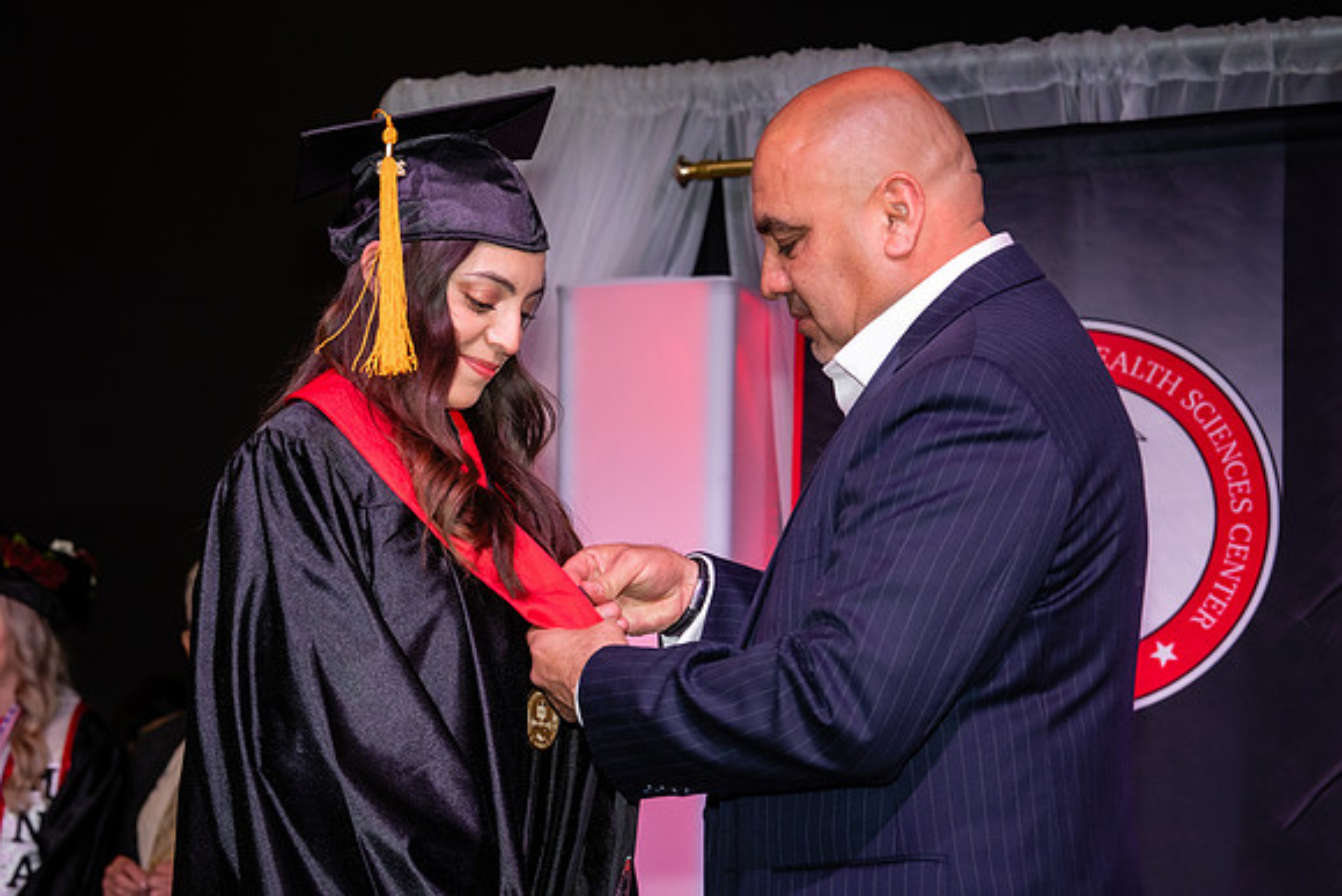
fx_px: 3684
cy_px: 497
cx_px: 605
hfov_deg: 20.6
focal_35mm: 99
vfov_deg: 13.9
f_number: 5.6
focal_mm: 70
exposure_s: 1/160
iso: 800
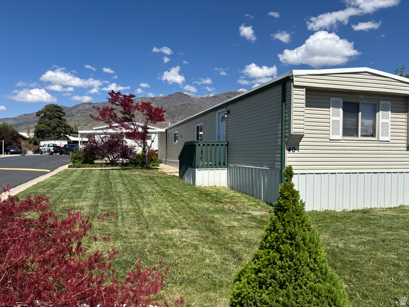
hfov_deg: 67.3
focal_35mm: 26
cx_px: 204
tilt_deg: -1.0
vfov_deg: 53.1
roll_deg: -0.4
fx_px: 307
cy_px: 154
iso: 50
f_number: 1.6
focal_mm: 5.96
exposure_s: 1/4630
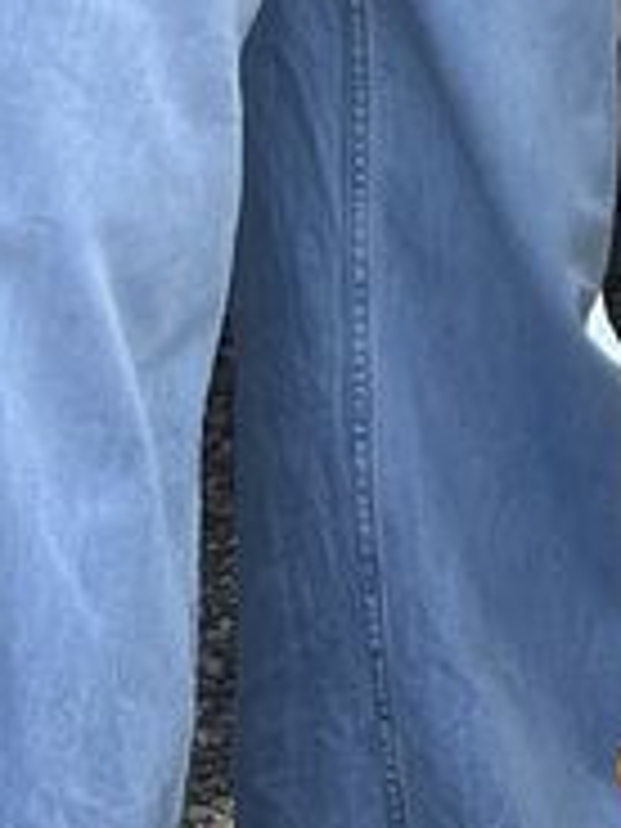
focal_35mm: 113
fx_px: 2703
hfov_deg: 11.6
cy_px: -724
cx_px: 1305
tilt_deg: -7.0
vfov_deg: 14.9
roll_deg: +1.3
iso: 50
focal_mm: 5.7
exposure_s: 1/1361
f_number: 1.5
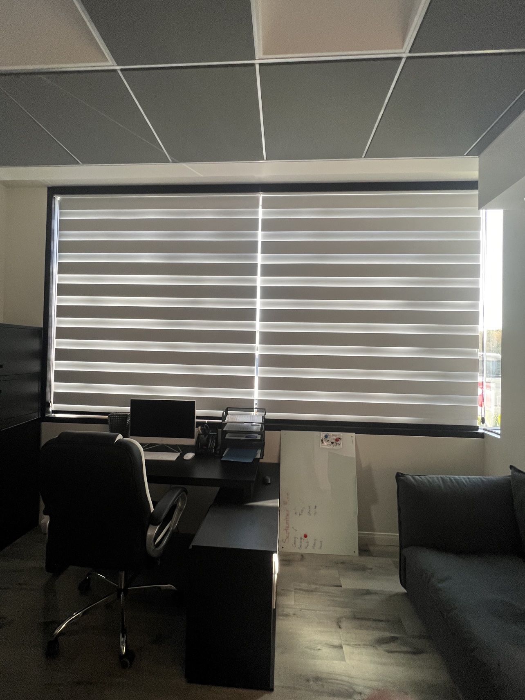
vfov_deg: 106.2
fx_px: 263
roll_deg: -1.6
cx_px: 262
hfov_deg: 89.9
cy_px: 350
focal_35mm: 13
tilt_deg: +1.5
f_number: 1.8
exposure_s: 1/60
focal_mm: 1.57
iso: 125
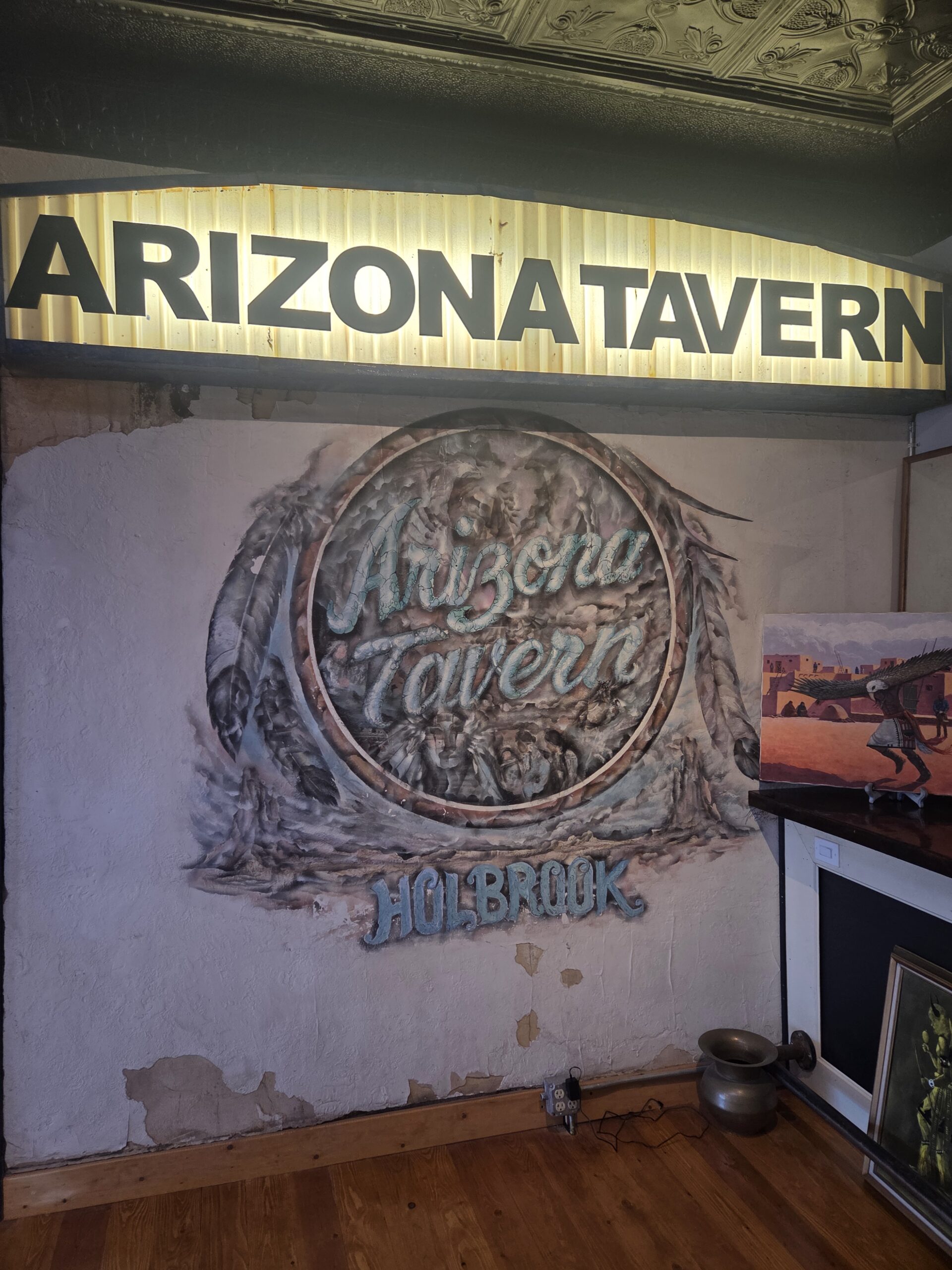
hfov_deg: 58.9
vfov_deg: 73.9
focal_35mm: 23
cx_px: 476
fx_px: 843
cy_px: 635
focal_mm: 5.4
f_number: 1.8
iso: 100
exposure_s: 1/120
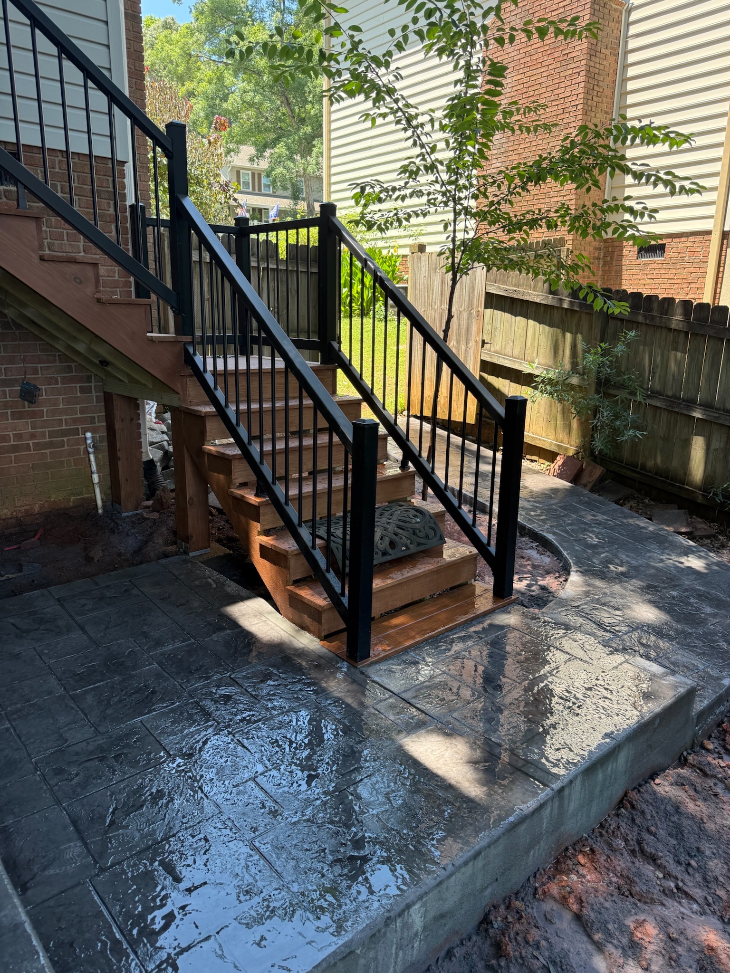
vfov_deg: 71.6
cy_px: 486
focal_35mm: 24
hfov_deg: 56.8
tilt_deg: -15.4
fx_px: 675
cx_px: 365
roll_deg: -0.4
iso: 100
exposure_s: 1/435
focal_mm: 6.76
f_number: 1.78
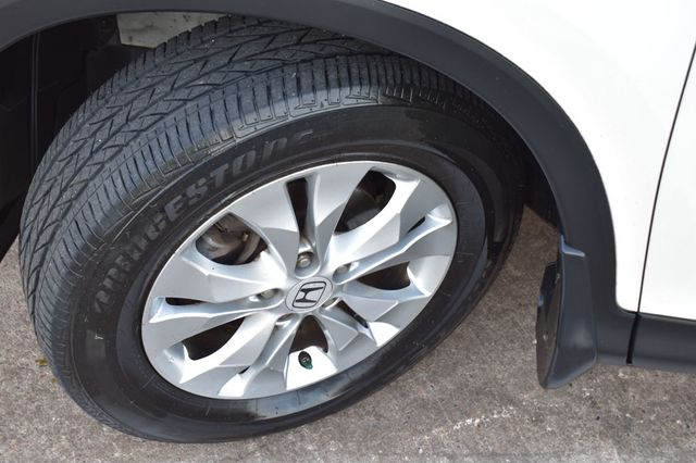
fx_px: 985
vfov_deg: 26.5
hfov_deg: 38.9
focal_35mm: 51
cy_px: 232
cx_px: 348
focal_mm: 34
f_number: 6.3
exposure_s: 1/15
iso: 400
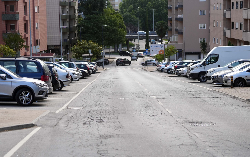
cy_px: 82
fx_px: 572
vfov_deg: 15.5
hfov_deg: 24.6
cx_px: 138
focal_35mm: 84
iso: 400
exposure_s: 1/2000
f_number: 2.8
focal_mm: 70
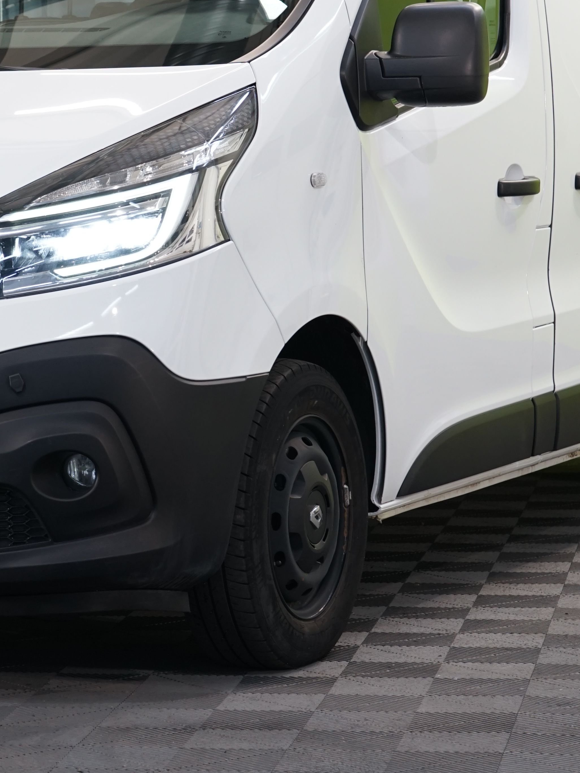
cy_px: 220
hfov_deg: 10.5
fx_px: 3150
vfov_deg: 14.0
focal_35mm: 141
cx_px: 165
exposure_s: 1/30
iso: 500
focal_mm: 67
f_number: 5.6
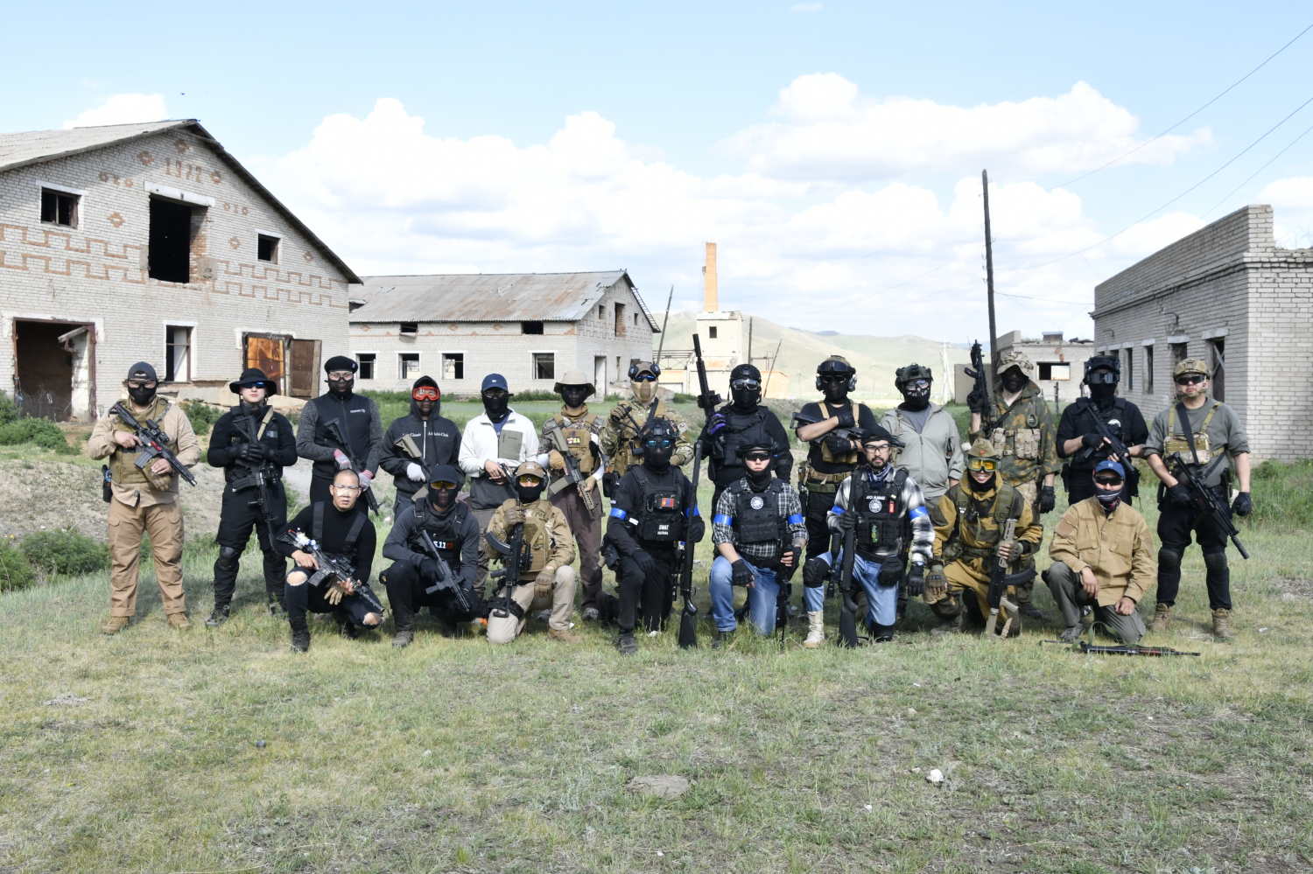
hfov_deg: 57.2
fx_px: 1203
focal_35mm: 33
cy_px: 437
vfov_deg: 39.9
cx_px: 656
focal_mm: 22
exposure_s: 1/250
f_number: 11
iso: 320
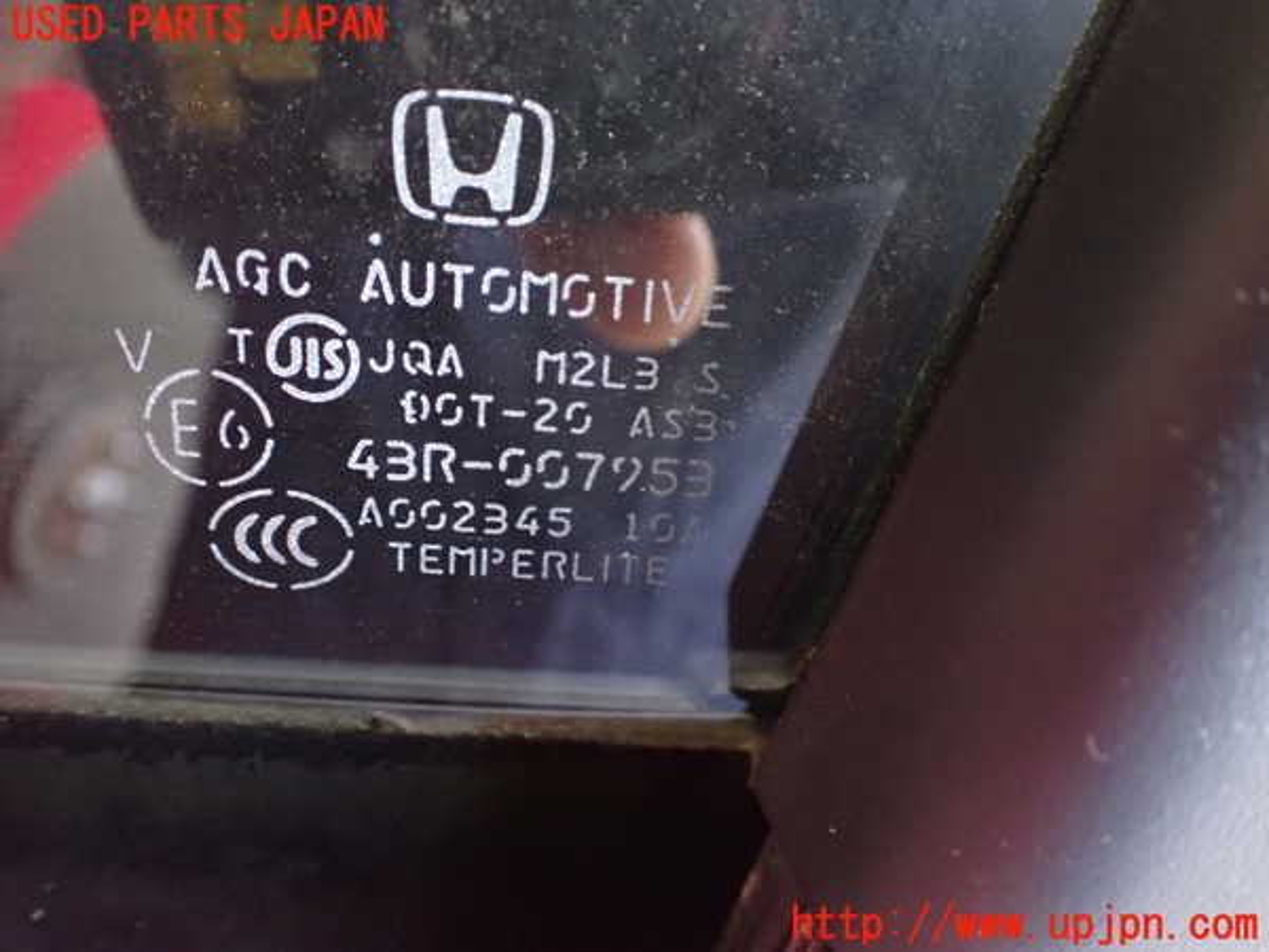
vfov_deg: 46.8
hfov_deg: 60.0
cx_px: 634
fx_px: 1100
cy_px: 476
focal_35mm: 30
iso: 1600
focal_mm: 5.4
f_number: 2.3
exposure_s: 1/30
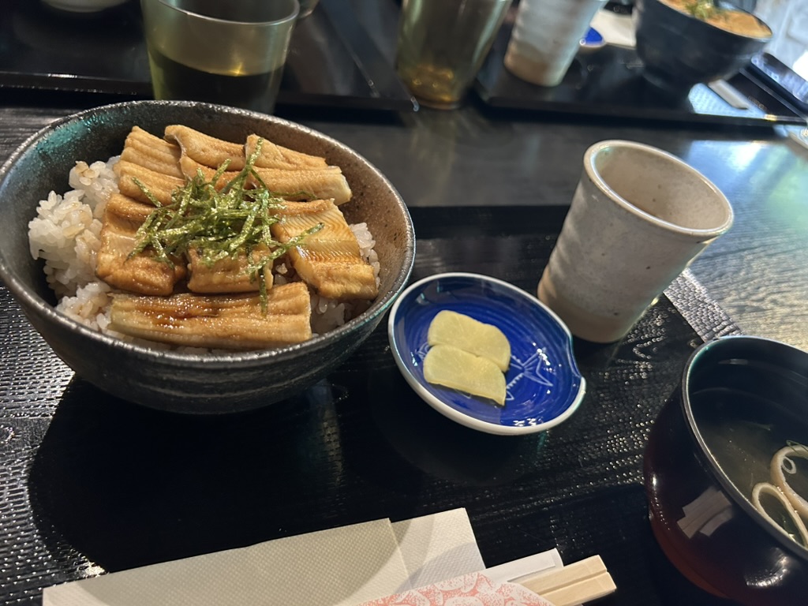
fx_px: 607
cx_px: 404
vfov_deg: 53.1
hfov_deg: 67.3
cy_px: 303
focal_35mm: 26
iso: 400
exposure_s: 1/40
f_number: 1.5
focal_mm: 5.7
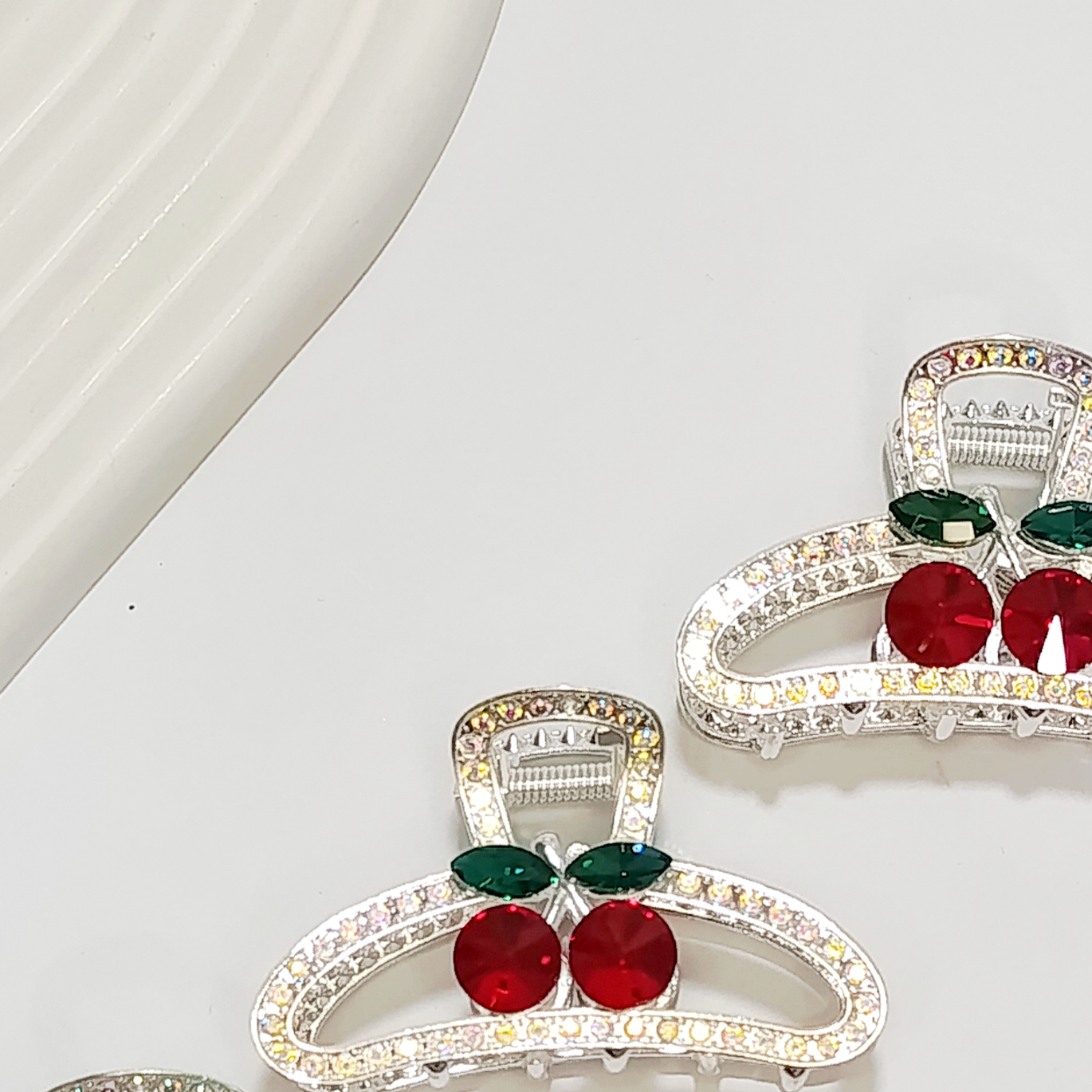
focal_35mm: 64
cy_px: 805
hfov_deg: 26.9
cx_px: 587
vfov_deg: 26.6
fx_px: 2284
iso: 400
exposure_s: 1/120
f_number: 1.6
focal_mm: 6.14
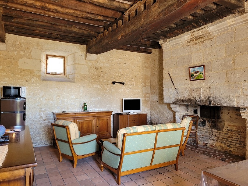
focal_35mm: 26
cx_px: 124
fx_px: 186
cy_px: 93
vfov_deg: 53.1
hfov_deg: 67.3
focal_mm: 5.4
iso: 200
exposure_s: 1/50
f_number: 1.8
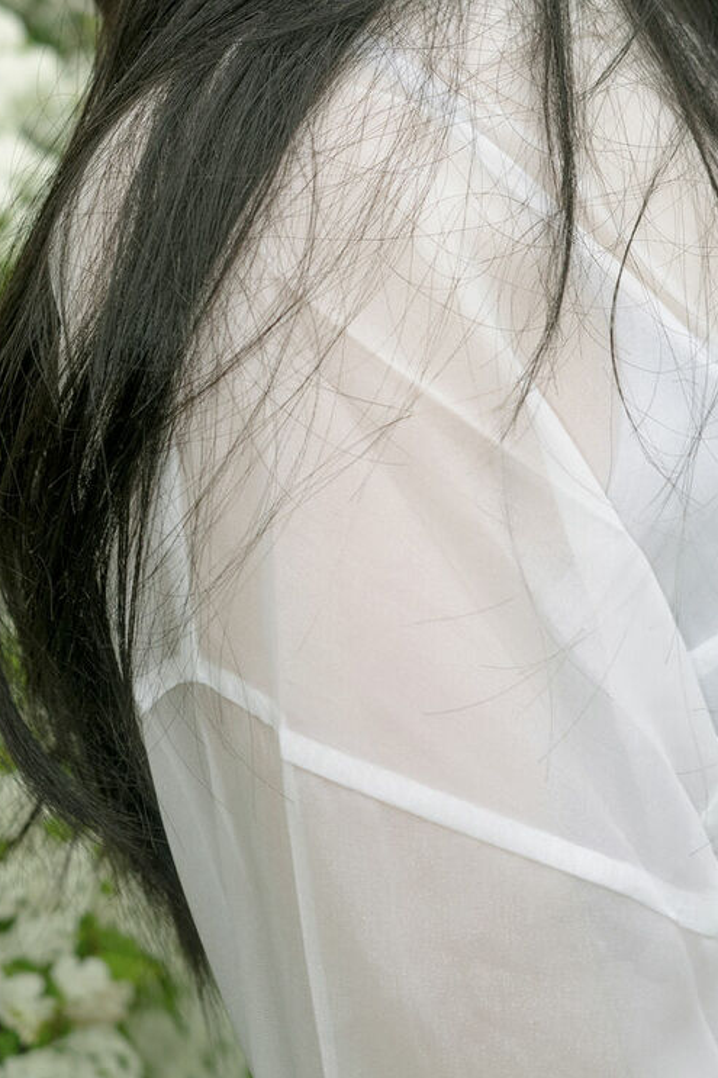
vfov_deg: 18.8
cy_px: 5
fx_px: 3172
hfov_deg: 12.9
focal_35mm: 106
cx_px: 206
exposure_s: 1/160
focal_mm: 50
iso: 160
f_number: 5
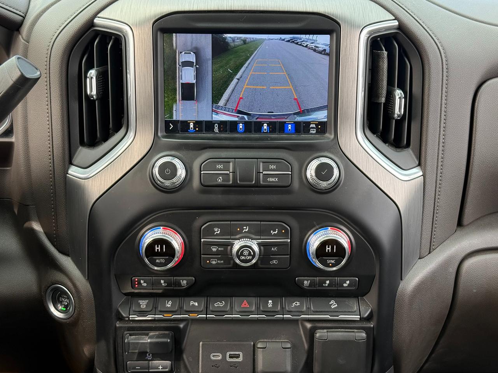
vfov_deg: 30.3
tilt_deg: -19.2
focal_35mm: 48
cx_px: 249
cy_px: 186
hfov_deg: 39.7
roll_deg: +0.1
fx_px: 691
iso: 100
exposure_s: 1/242
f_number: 1.78
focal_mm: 6.76
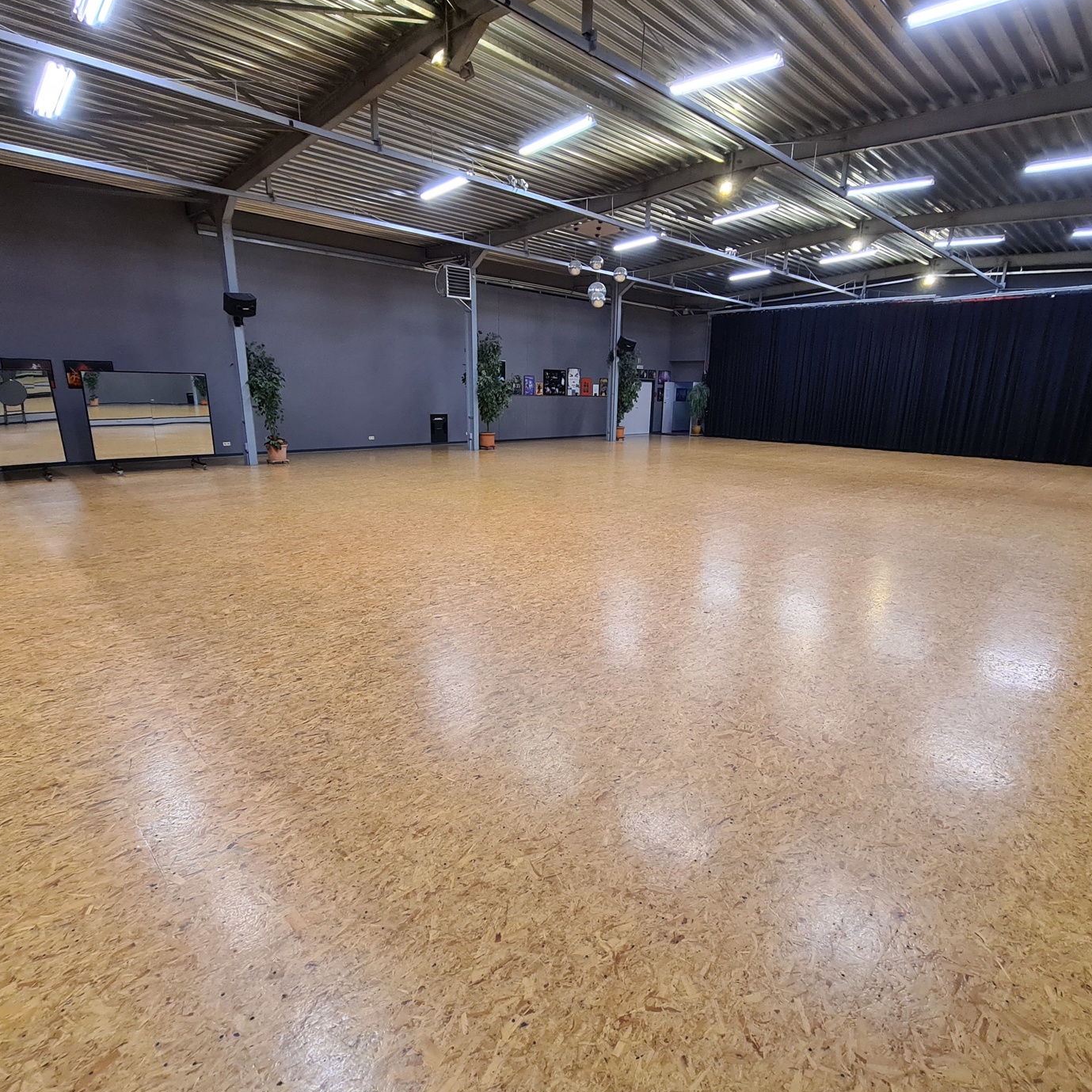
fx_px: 571
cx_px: 570
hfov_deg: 87.4
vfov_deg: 87.4
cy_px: 550
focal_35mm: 16
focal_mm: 2.2
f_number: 2.2
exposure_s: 1/50
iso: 320
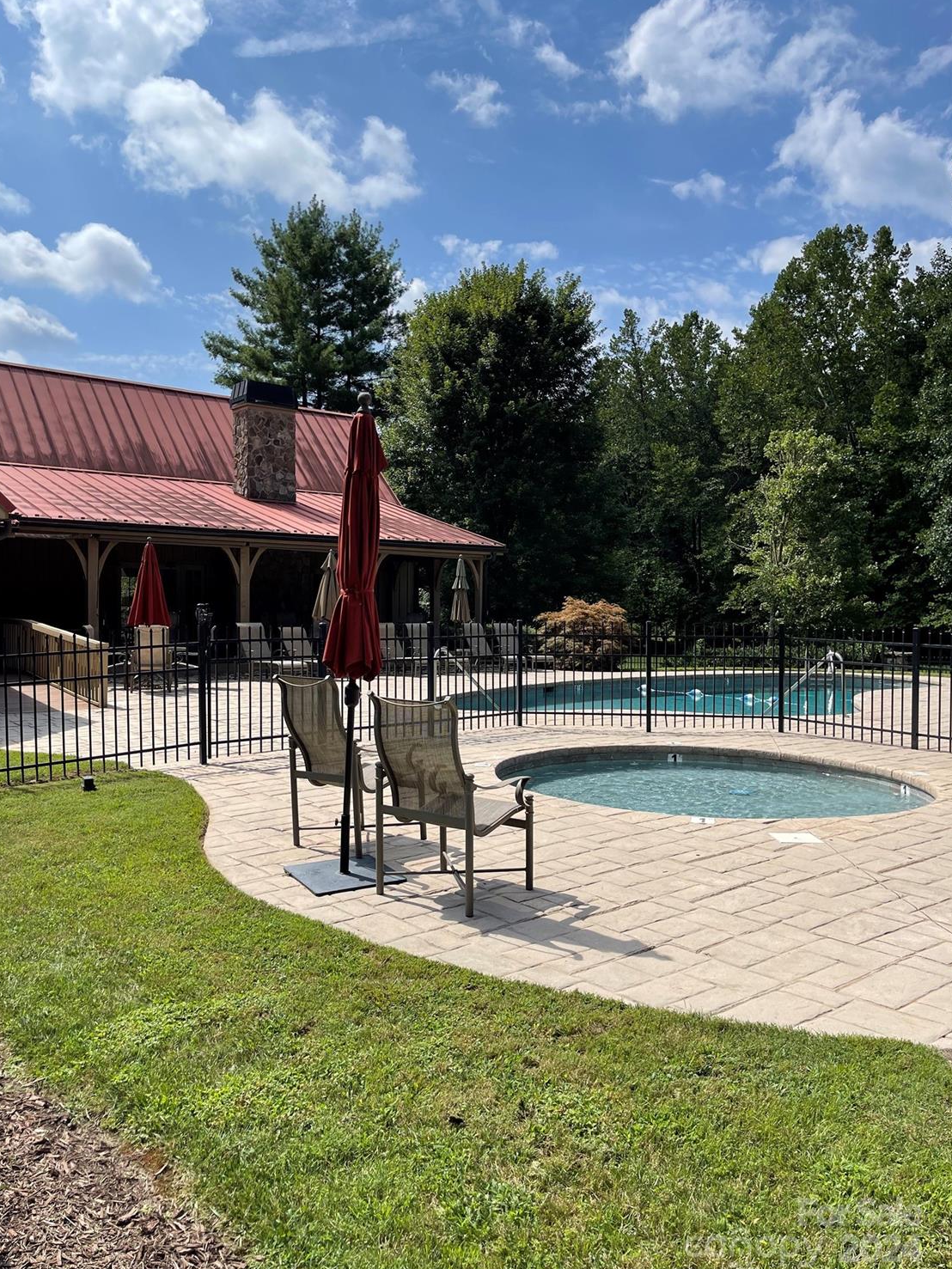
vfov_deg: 67.3
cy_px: 629
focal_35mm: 26
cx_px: 462
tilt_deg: -2.2
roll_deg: +0.1
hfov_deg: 53.1
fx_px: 953
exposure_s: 1/4348
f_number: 1.6
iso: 32
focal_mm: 5.1
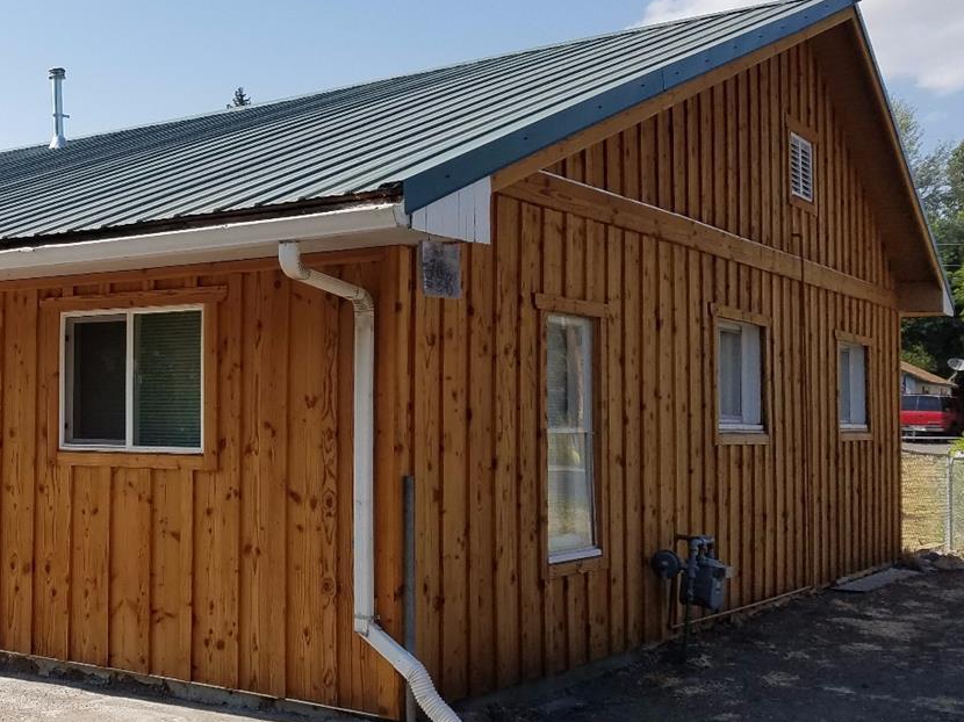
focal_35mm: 47
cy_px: 412
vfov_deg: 30.8
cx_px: 164
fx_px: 1308
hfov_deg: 38.6
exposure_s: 1/2696
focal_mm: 4.2
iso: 50
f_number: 1.7
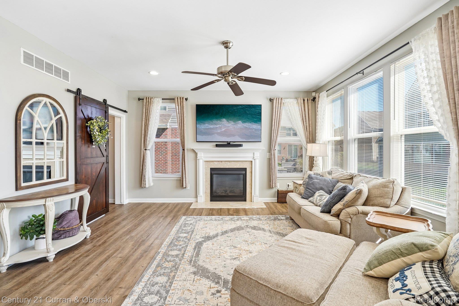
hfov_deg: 96.7
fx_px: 204
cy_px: 153
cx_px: 230
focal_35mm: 16
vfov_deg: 73.7
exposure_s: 1/50
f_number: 8
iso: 250
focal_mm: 16
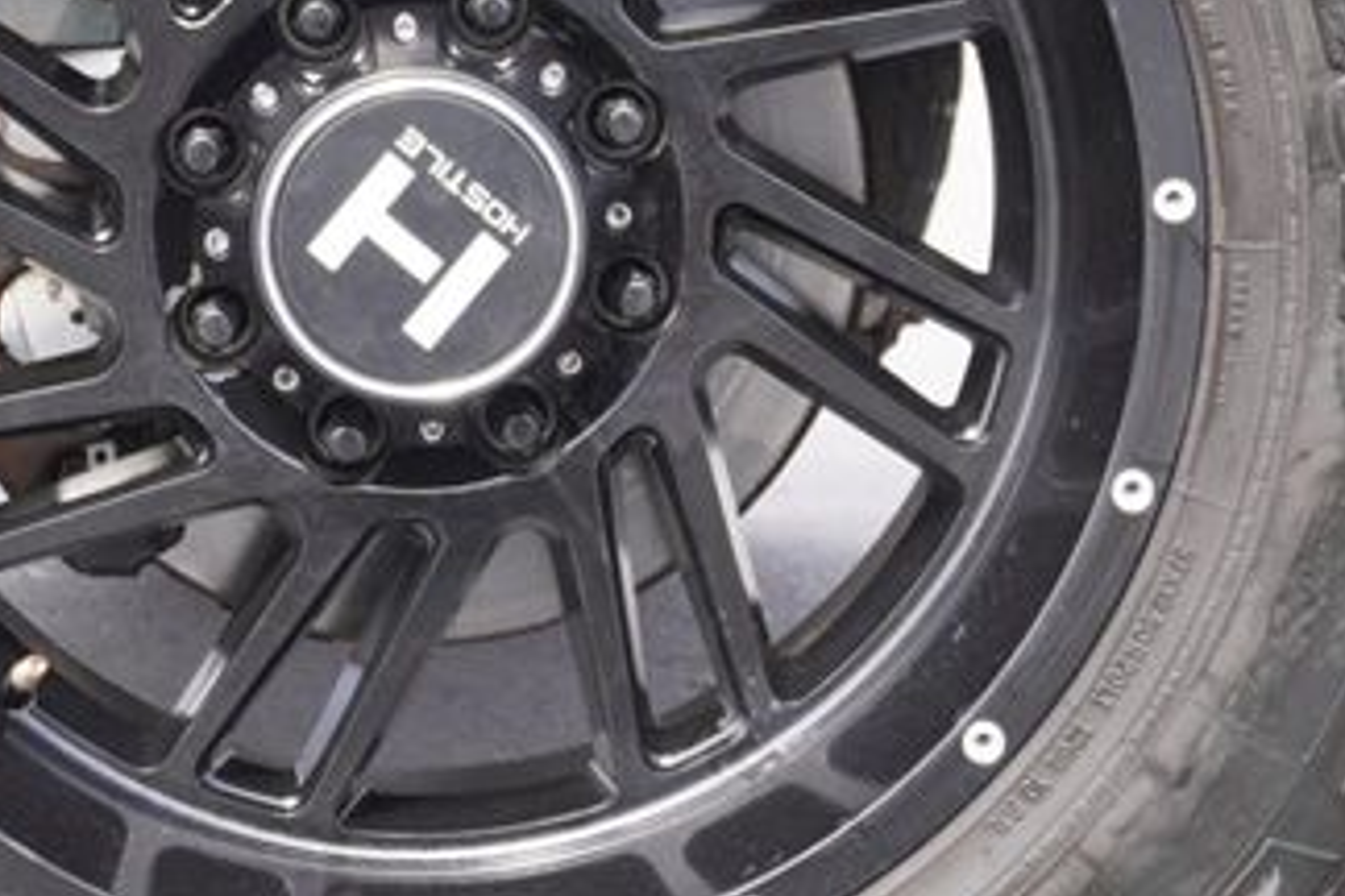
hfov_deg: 20.4
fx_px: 3720
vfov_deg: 13.7
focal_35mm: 100
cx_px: 428
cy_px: 199
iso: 100
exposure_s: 1/80
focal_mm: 21
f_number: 4.5
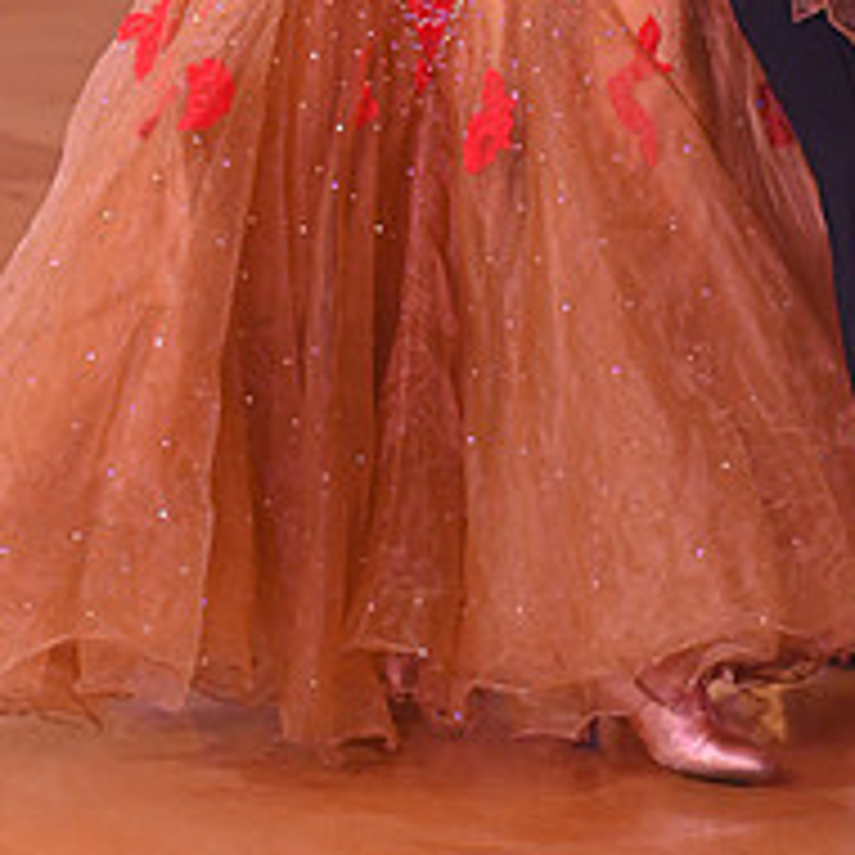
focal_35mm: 254
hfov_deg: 6.9
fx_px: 7098
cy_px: -292
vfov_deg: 6.8
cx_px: 583
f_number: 6.3
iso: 2500
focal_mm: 98
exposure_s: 1/200
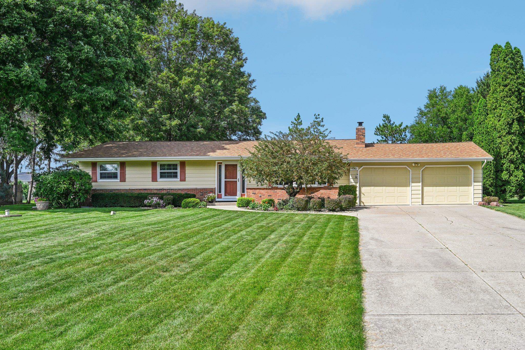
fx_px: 437
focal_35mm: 30
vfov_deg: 43.6
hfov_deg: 61.9
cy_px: 175
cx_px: 262
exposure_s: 1/640
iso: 400
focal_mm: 30
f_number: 8
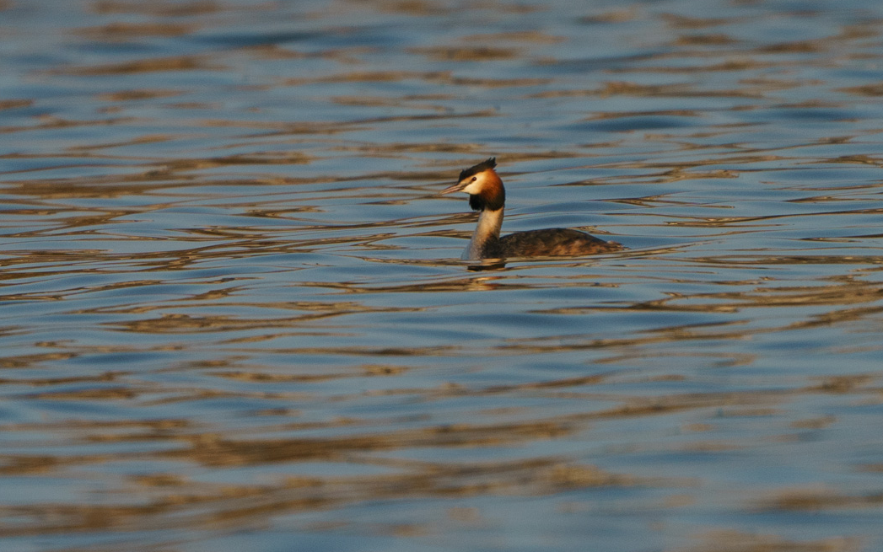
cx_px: 441
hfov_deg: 3.4
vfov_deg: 2.1
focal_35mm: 613
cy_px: 269
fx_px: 14756
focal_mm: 600
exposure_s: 1/2000
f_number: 6.3
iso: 800
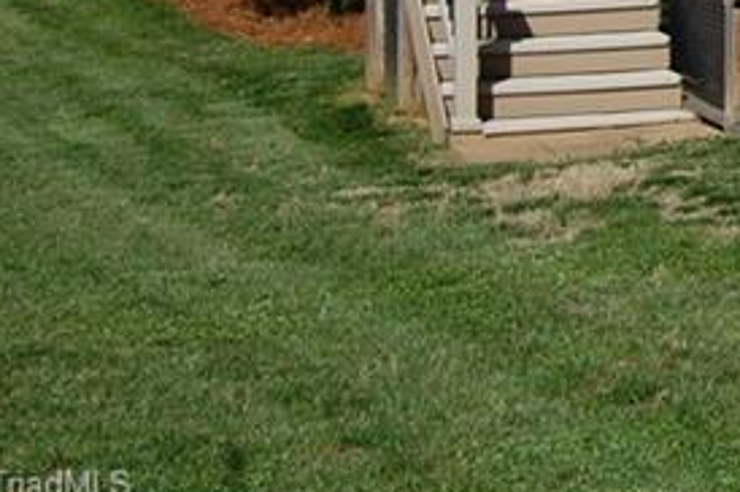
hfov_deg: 12.8
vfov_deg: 8.9
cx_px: 1331
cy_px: -411
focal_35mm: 146
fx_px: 2998
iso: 200
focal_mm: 26
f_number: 10
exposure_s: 1/400
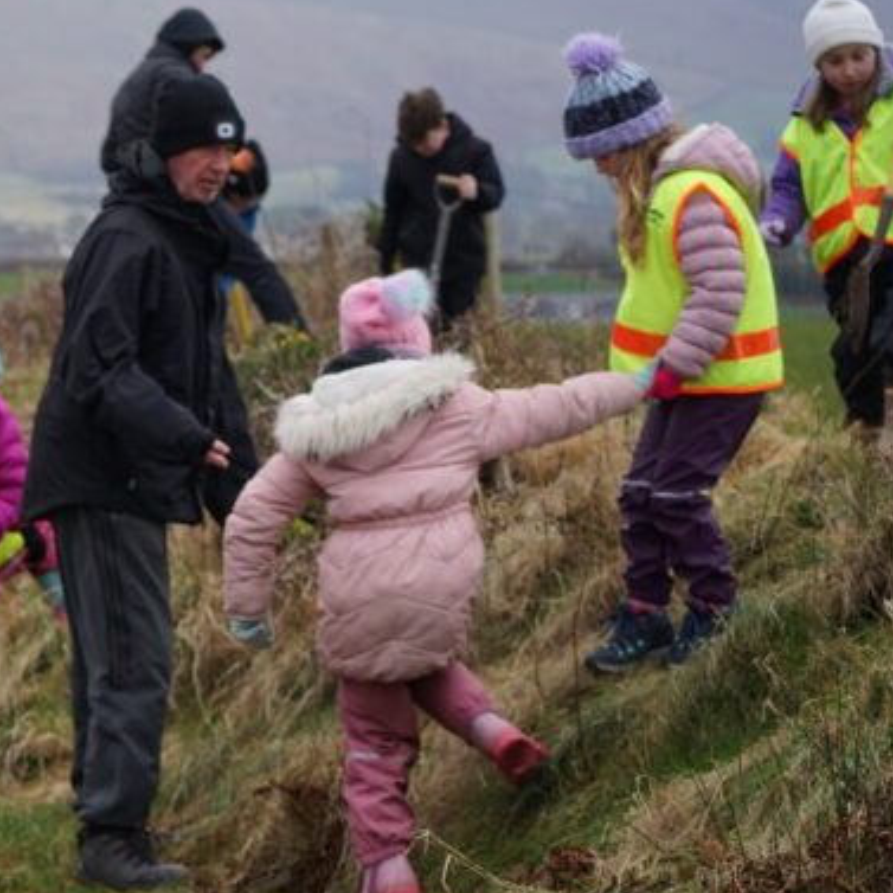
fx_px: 4991
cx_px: -199
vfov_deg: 10.2
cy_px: 361
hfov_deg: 10.1
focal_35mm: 171
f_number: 5
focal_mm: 74
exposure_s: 1/160
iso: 160
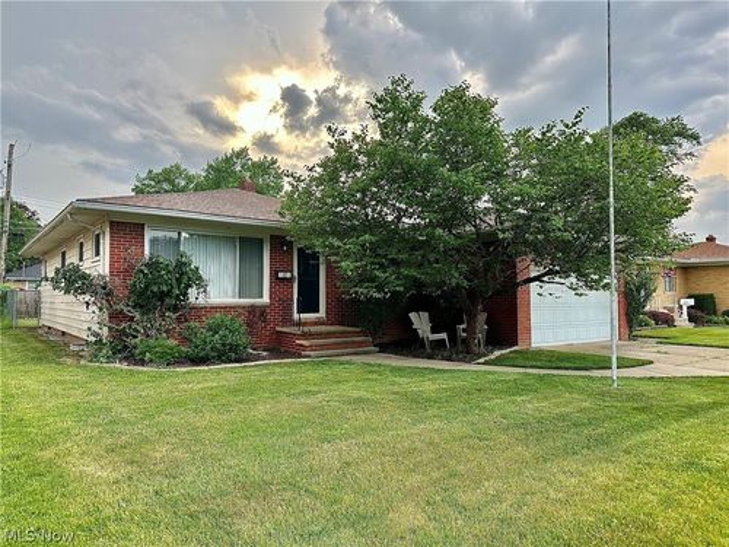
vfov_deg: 56.8
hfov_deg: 71.6
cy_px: 274
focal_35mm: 24
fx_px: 505
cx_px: 364
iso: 80
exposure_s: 1/347
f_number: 1.78
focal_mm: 6.86
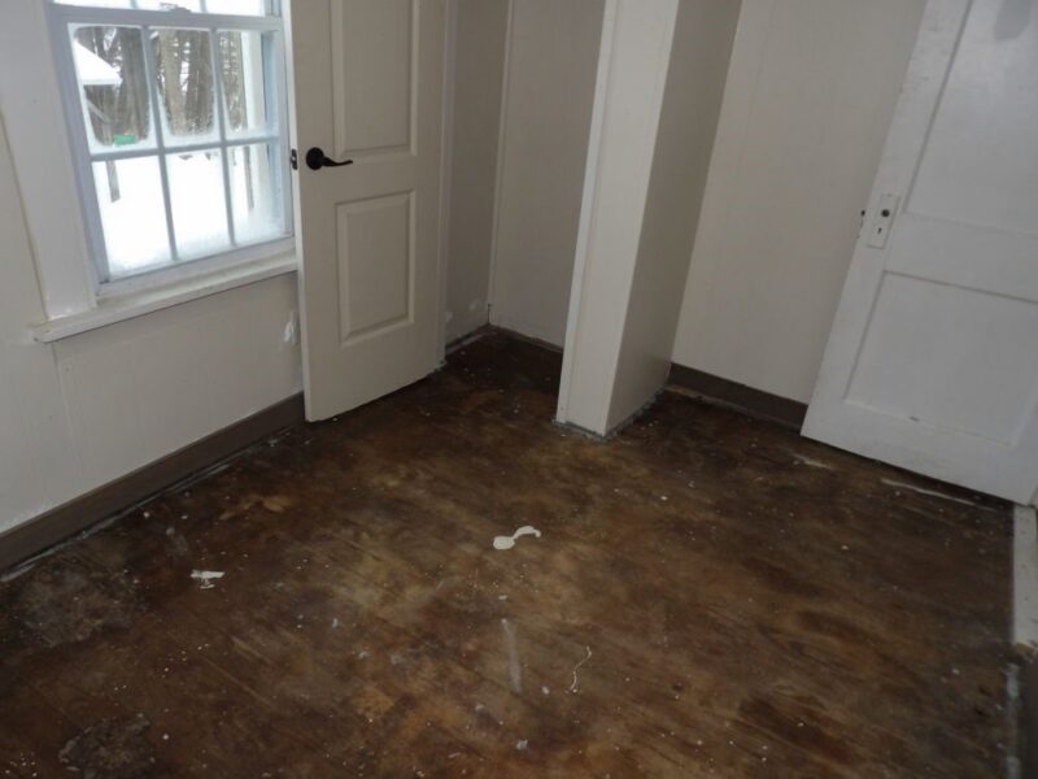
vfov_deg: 56.8
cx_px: 519
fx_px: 720
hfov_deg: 71.6
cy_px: 390
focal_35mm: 24
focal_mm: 4.3
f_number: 3.2
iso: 200
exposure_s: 1/33
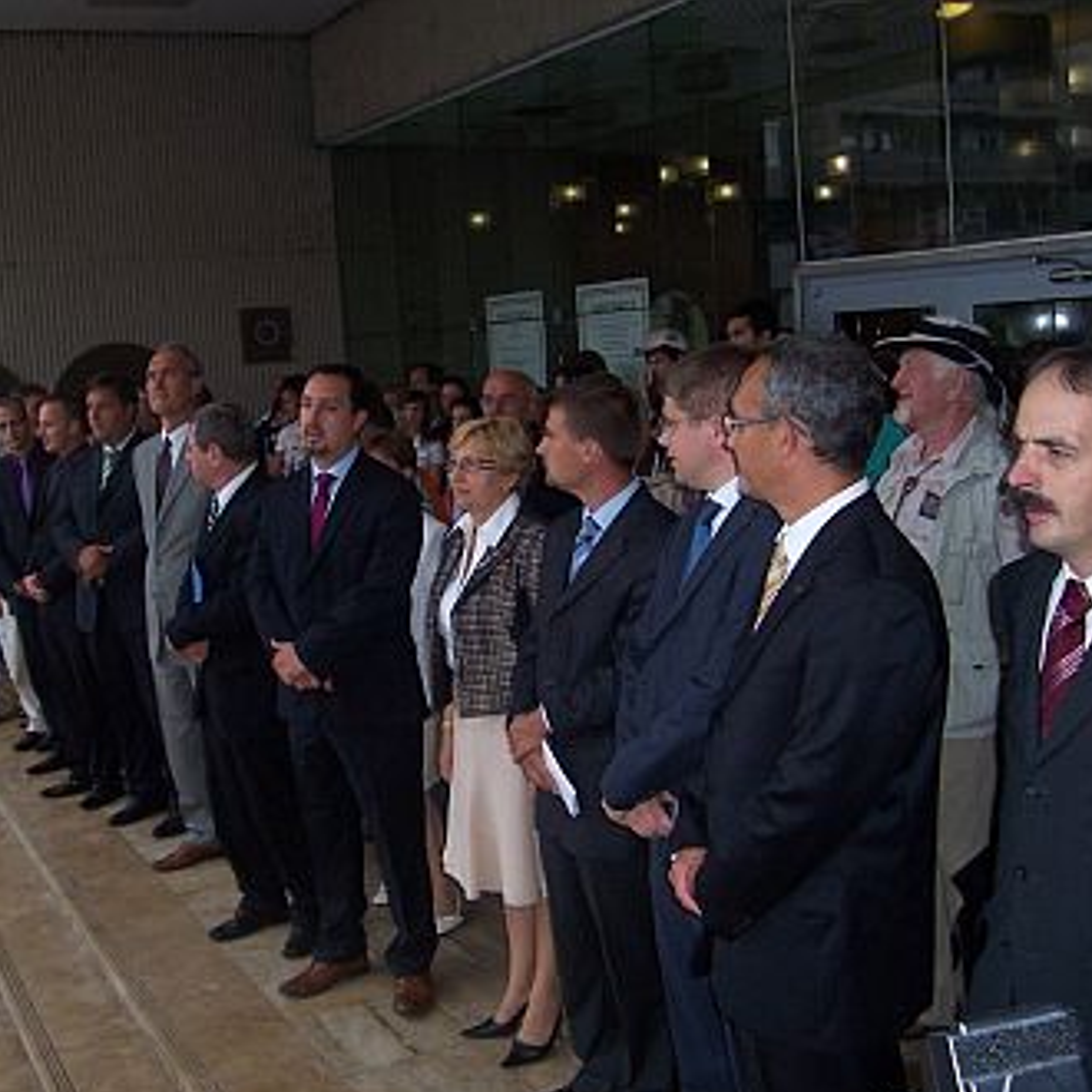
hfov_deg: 40.8
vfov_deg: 40.9
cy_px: 556
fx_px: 1463
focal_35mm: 41
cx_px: 473
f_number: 2.7
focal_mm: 5.6
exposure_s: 1/60
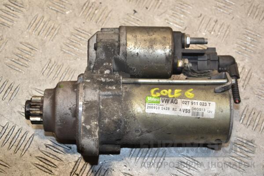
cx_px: 132
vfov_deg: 20.2
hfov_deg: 29.9
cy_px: 88
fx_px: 495
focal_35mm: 68
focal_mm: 45
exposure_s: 1/200
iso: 800
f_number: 6.3
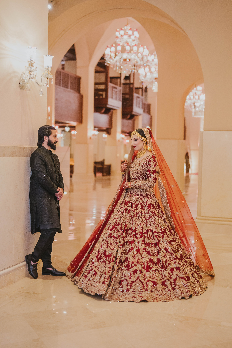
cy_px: 174
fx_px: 483
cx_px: 116
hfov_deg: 27.0
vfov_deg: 39.6
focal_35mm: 50
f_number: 1.8
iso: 5000
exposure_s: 1/200
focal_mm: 50
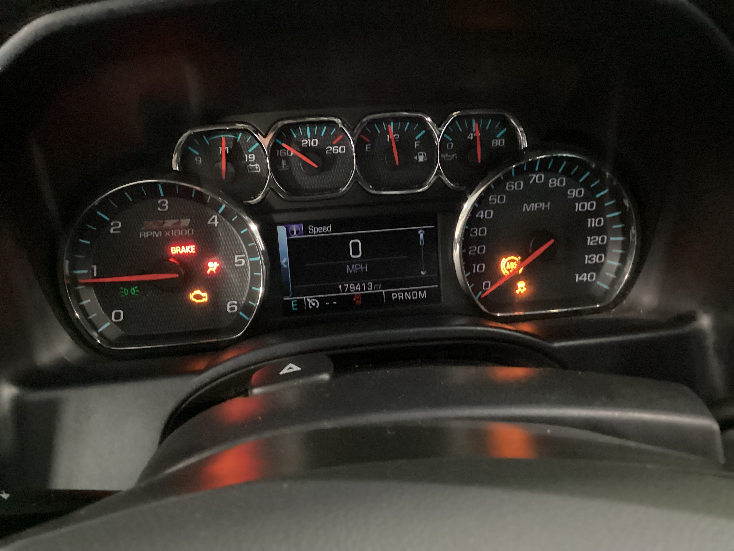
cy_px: 276
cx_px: 367
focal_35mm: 31
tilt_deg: -24.7
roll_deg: -1.4
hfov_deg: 58.4
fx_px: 657
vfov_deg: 45.4
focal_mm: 3.3
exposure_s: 1/15
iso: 800
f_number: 2.4
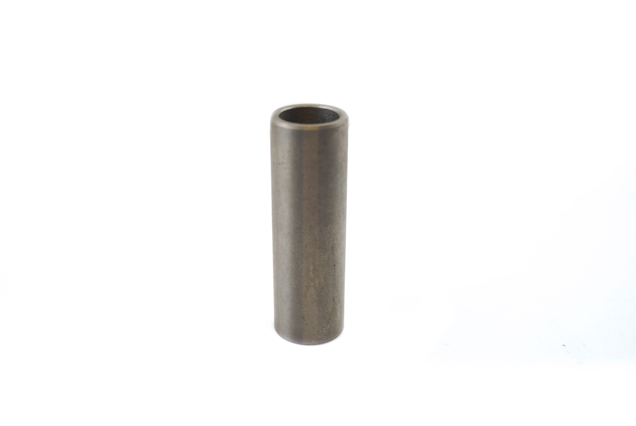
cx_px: 318
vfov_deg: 20.2
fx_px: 1194
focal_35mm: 68
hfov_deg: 29.8
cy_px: 213
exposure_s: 1/80
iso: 100
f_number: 6.3
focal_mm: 45
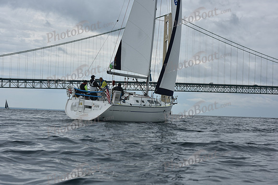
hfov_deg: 28.8
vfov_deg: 19.5
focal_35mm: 70
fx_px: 541
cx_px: 139
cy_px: 92
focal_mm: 70
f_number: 9
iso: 250
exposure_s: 1/800
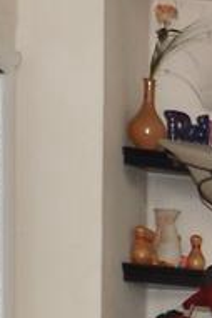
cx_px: 1564
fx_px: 1425
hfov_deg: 4.2
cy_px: 610
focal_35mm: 161
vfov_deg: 11.6
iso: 100
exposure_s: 1/60
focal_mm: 10
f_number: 4
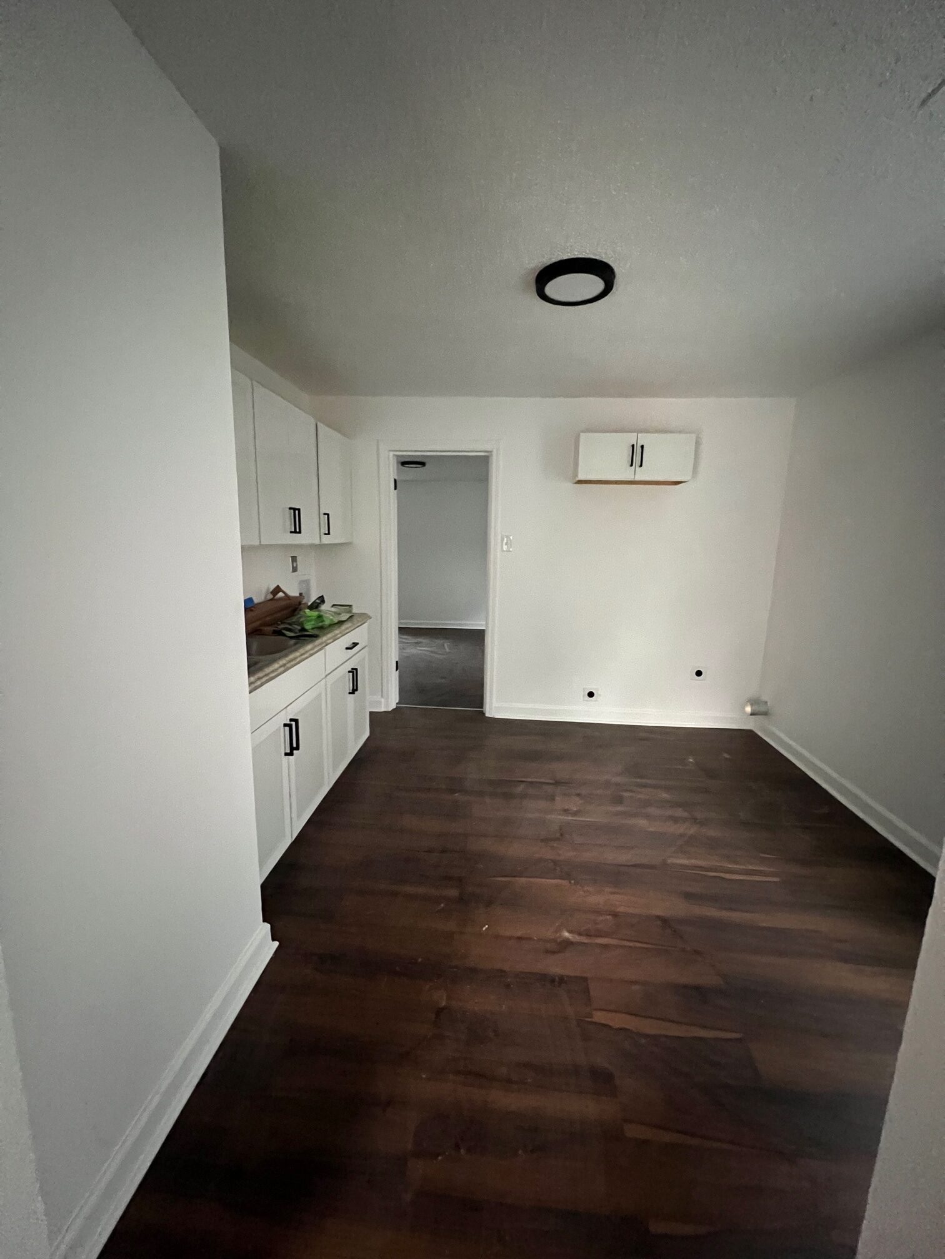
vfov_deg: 106.2
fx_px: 473
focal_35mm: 13
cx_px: 472
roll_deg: -1.7
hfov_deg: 89.9
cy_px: 630
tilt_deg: -9.5
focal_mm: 1.57
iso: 1250
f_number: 1.8
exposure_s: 1/37
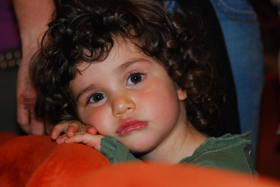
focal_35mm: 112
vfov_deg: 12.2
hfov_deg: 18.2
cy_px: 94
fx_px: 876
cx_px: 140
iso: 400
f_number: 4
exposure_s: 1/60
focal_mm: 75
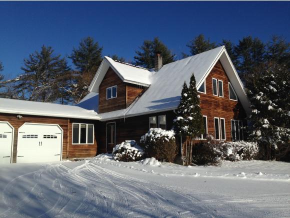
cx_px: 145
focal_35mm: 33
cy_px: 109
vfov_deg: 43.0
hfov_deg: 55.3
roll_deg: -0.3
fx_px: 277
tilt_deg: +6.6
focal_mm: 4.12
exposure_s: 1/3390
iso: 50
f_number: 2.4
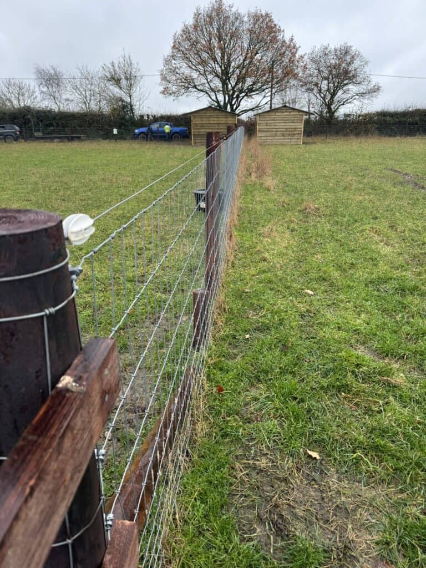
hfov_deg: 56.8
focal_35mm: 24
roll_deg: -0.7
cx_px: 213
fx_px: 394
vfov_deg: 71.6
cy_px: 284
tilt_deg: -18.7
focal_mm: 6.86
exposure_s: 1/85
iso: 200
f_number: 1.78
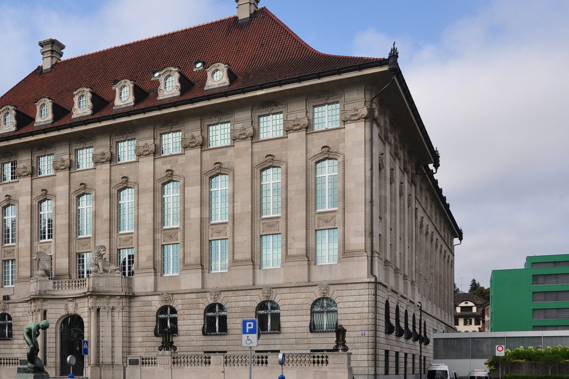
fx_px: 616
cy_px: 202
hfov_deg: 49.0
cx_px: 205
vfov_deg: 34.2
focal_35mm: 39
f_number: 8
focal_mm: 20
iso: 200
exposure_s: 1/500
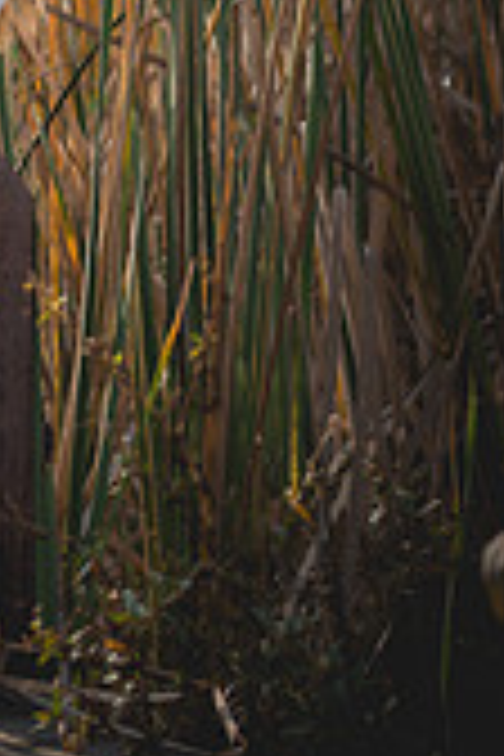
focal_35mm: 134
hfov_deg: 10.0
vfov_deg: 14.9
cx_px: -158
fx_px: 2814
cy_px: -72
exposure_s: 1/4000
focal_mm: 50
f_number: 1.4
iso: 250
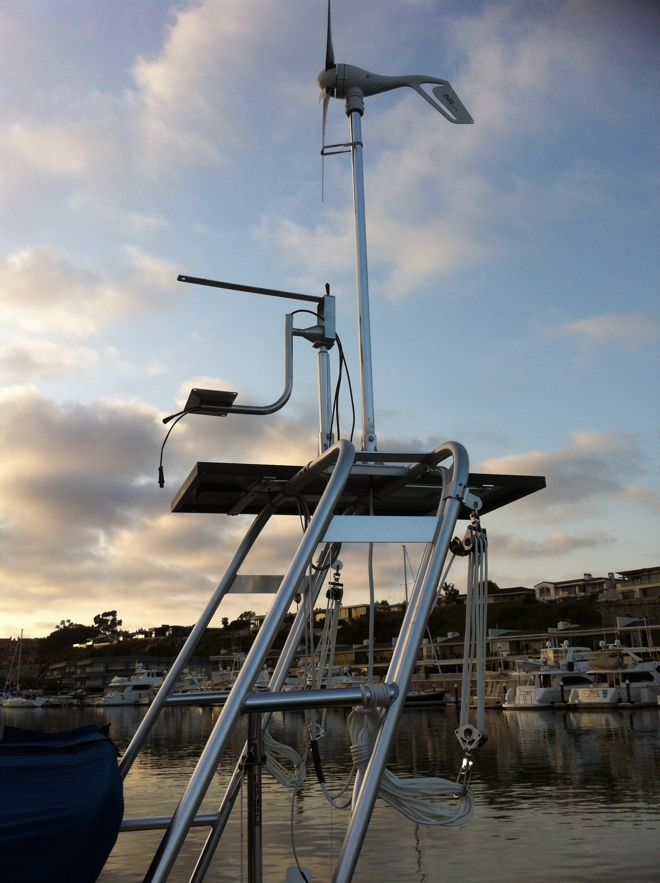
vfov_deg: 52.7
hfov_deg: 40.6
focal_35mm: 35
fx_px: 892
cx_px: 330
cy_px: 442
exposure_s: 1/754
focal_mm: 3.85
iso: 80
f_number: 2.8
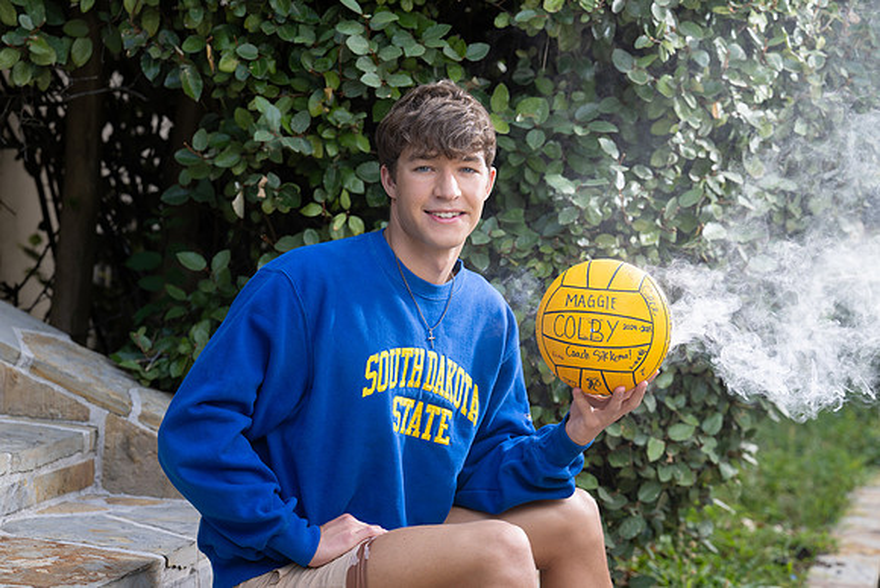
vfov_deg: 14.6
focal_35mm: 94
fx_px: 2298
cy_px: 294
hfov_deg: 21.7
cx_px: 440
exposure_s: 1/200
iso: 100
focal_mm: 94
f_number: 4.5
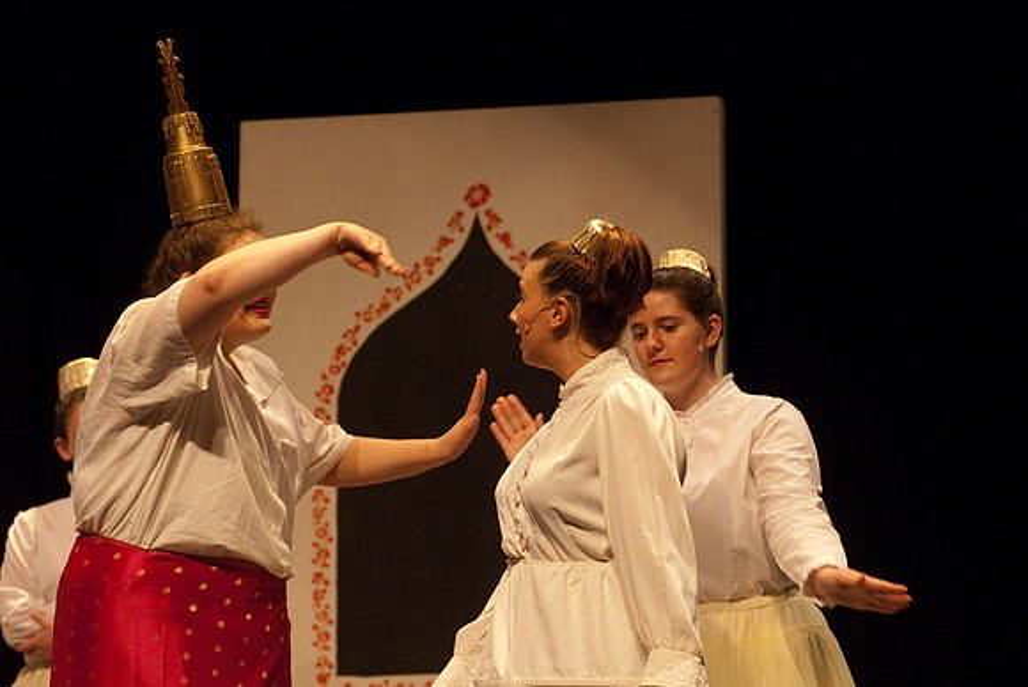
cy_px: 344
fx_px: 3687
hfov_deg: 15.9
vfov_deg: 10.7
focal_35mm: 129
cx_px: 514
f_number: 2.8
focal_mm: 86
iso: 1000
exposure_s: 1/200
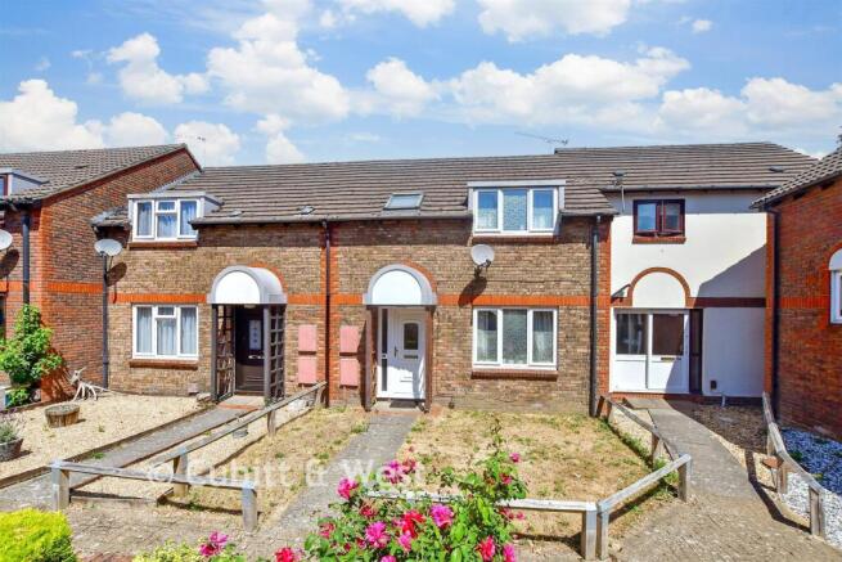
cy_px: 281
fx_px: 351
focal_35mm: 15
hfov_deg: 100.4
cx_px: 421
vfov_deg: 77.4
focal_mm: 10
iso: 320
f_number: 8
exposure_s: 1/1000
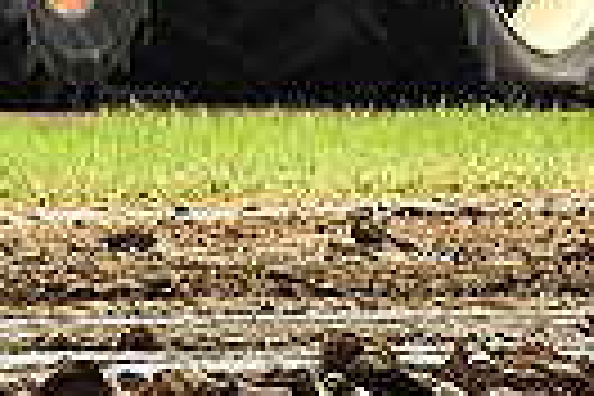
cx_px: 27
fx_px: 26151
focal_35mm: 1585
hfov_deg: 1.3
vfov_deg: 0.9
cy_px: -412
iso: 500
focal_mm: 175
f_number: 9
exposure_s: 1/500
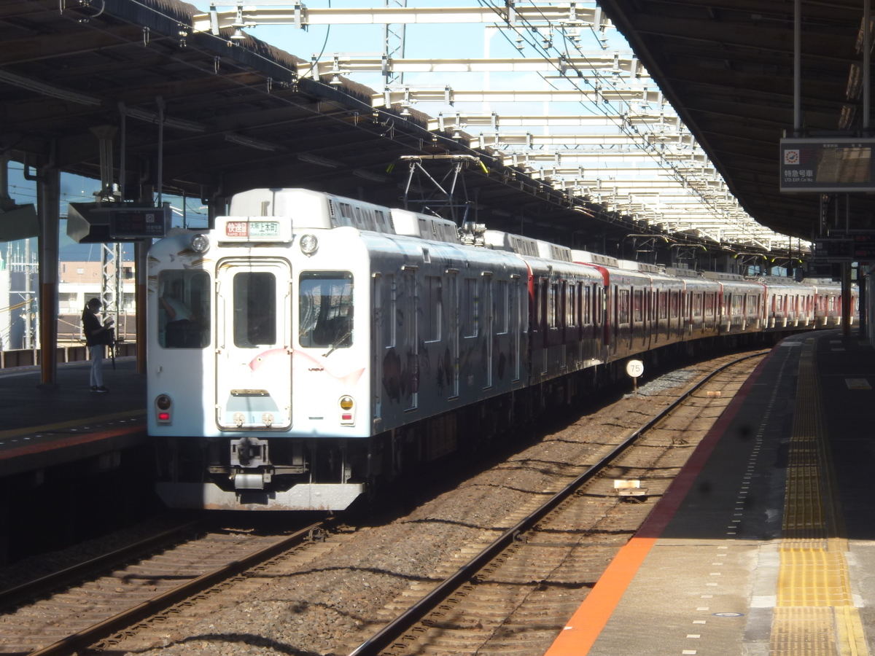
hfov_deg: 17.6
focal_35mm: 112
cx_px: 438
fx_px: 2831
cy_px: 328
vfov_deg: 13.2
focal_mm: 20
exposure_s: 1/125
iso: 100
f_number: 6.5
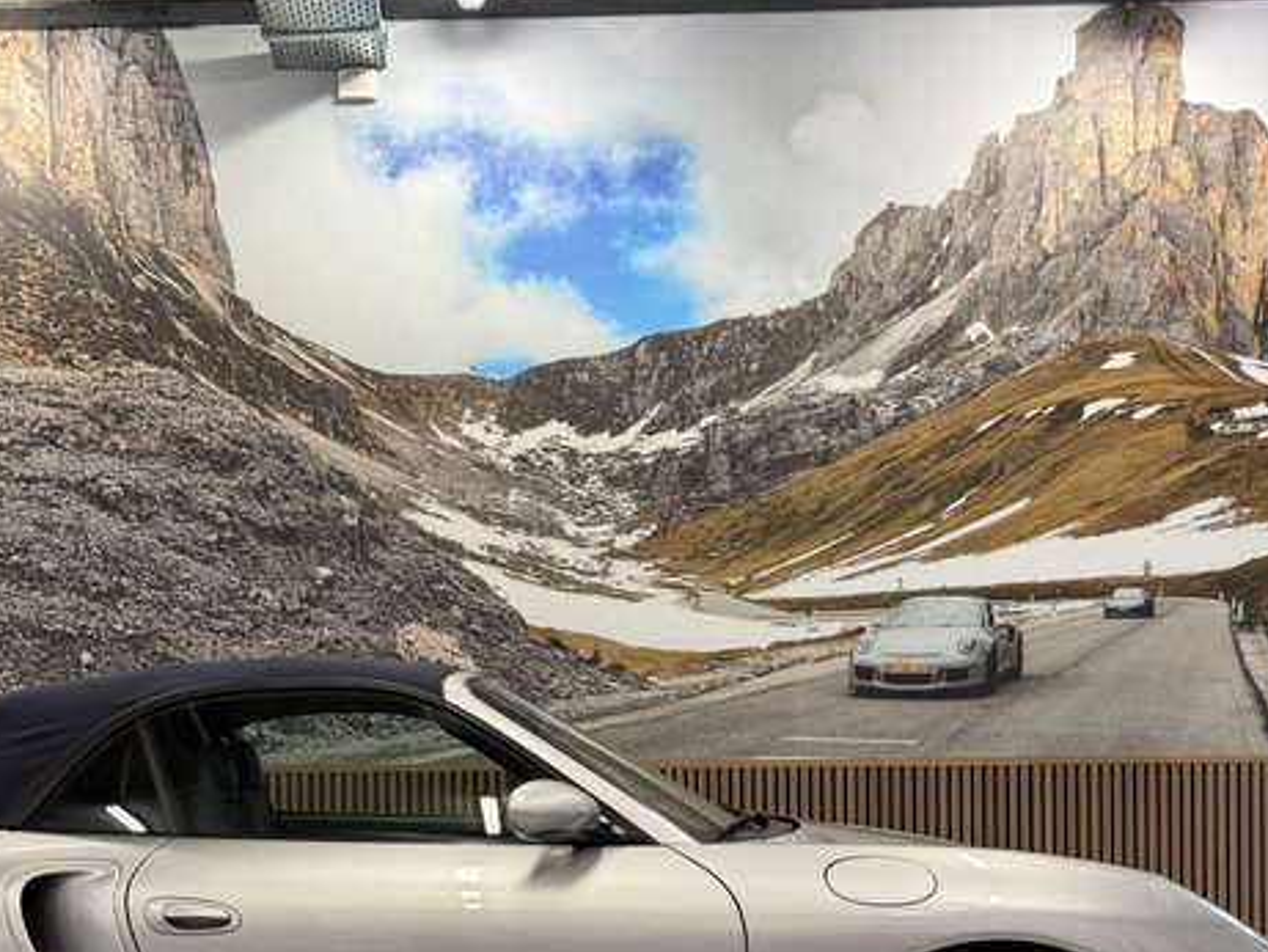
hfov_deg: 46.0
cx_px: 418
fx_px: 1466
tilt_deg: +0.4
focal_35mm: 40
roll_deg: +0.5
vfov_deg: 34.9
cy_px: 759
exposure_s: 1/50
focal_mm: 6.76
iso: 160
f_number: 1.78
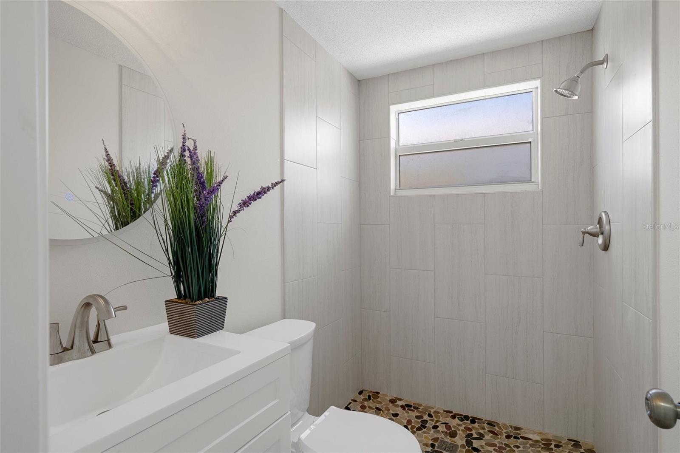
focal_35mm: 17
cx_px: 340
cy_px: 226
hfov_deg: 93.3
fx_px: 321
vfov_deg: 70.4
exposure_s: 1/6
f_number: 9
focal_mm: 17
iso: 320
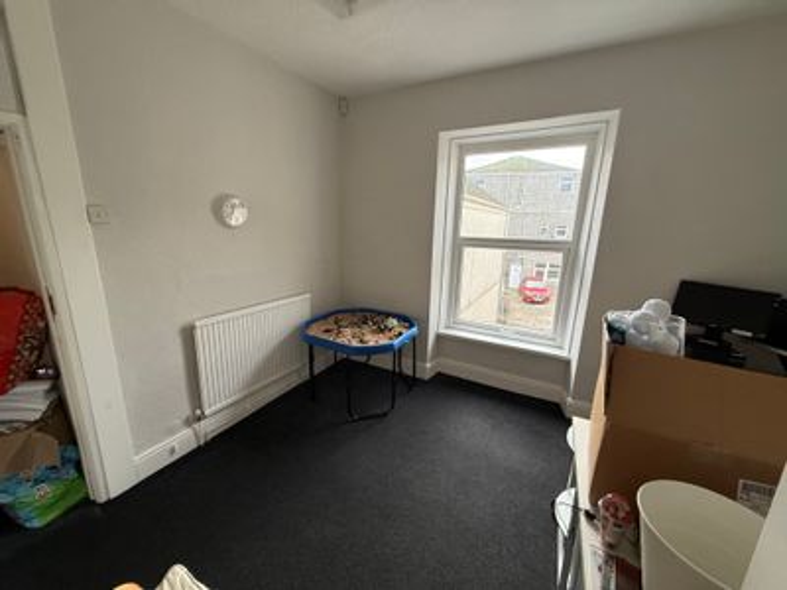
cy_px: 295
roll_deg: -1.7
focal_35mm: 14
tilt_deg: -13.4
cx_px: 394
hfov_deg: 102.1
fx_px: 318
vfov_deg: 85.7
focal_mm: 2.22
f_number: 2.2
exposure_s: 1/100
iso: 160
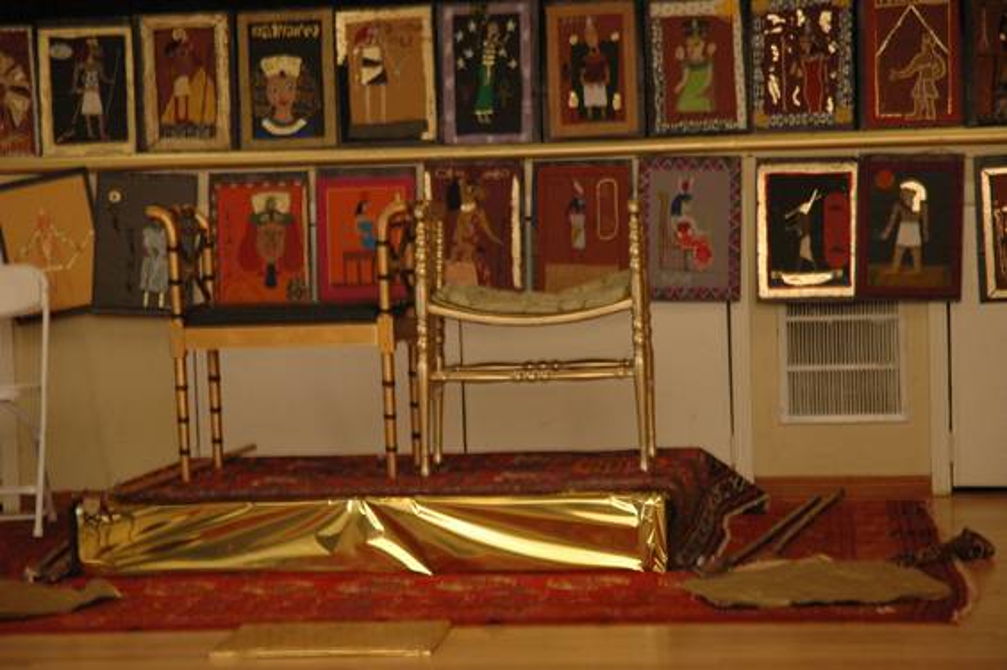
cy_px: 335
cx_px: 504
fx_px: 2934
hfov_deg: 19.5
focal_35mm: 105
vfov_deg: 13.0
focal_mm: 70
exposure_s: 1/30
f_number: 4.5
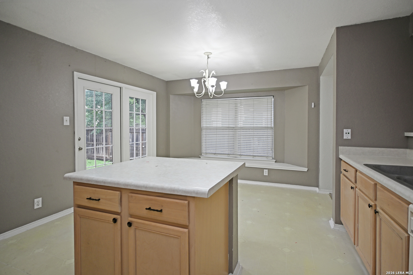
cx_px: 206
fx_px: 206
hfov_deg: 90.0
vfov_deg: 67.4
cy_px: 138
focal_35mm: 18
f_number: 3.5
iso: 64
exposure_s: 1/50
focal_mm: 12
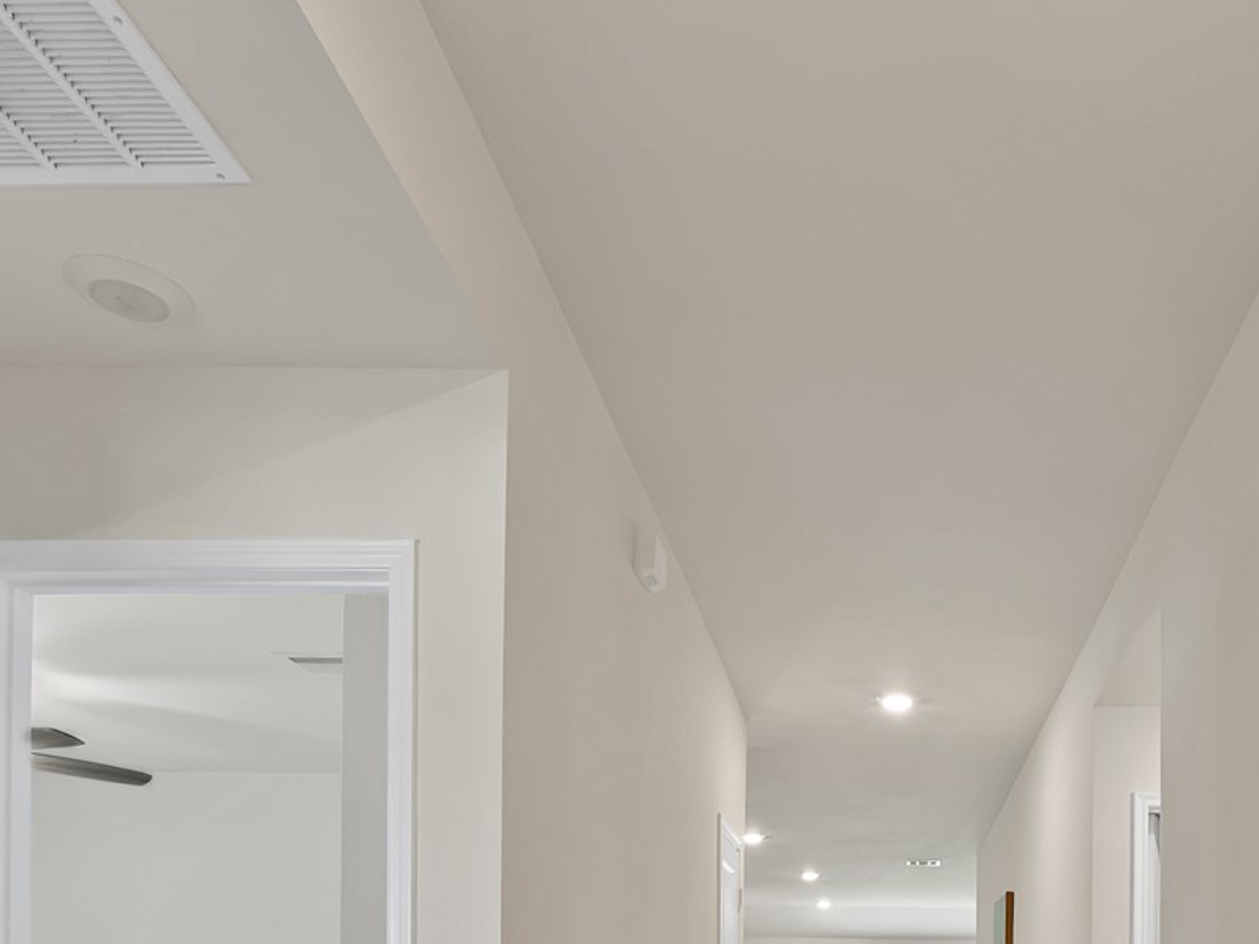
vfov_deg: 39.9
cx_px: 914
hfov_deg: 59.0
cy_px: 1022
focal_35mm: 29
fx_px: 1055
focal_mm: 12
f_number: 10
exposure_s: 1/1.25
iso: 640
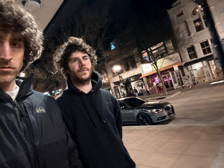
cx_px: 112
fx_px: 149
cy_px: 84
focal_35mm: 23
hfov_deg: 73.9
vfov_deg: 58.9
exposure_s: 1/15
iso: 640
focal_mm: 2.69
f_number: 1.9
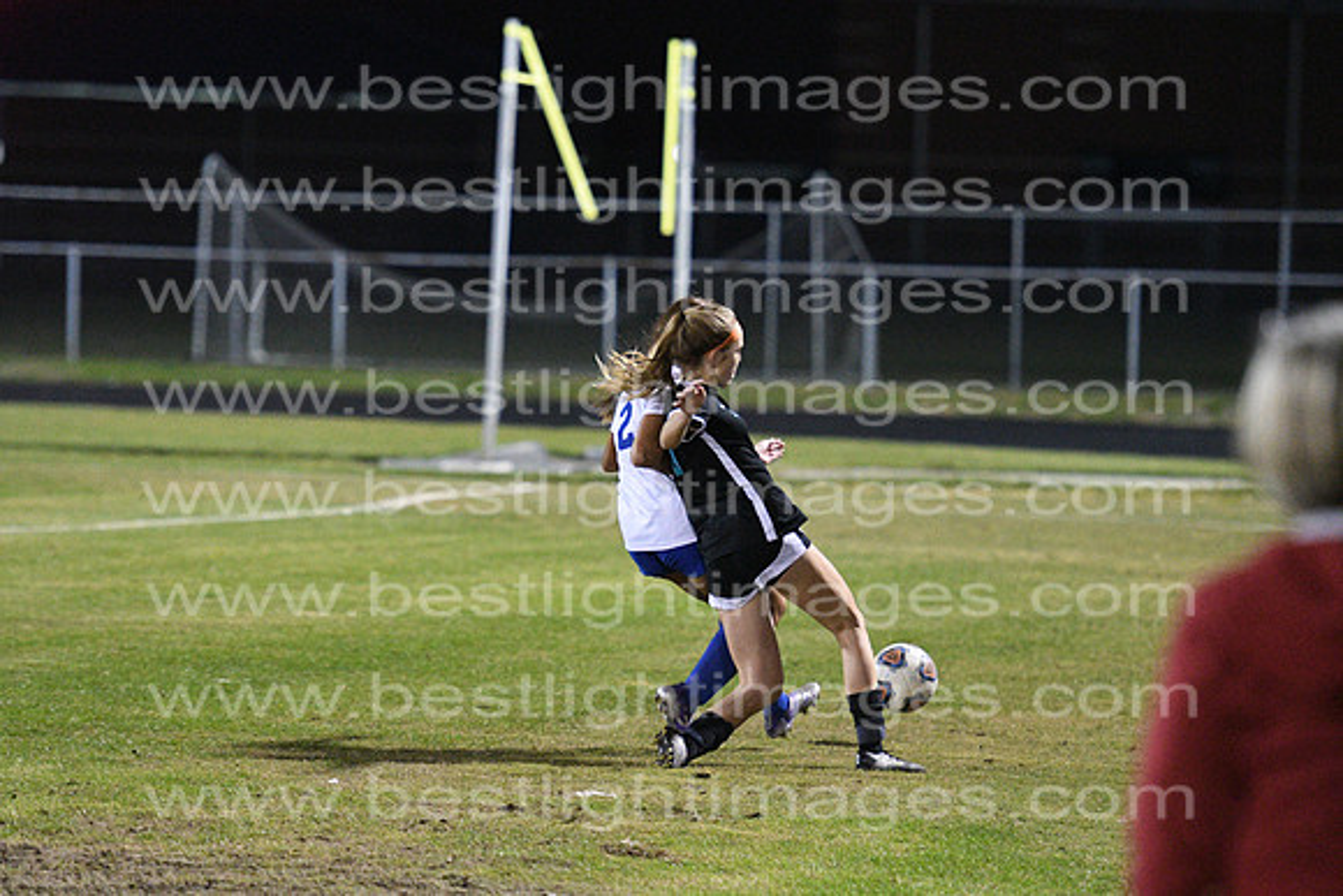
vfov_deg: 5.6
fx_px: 9235
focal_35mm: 248
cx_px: 672
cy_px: 448
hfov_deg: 8.3
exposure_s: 1/800
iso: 9000
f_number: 2.8
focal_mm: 165
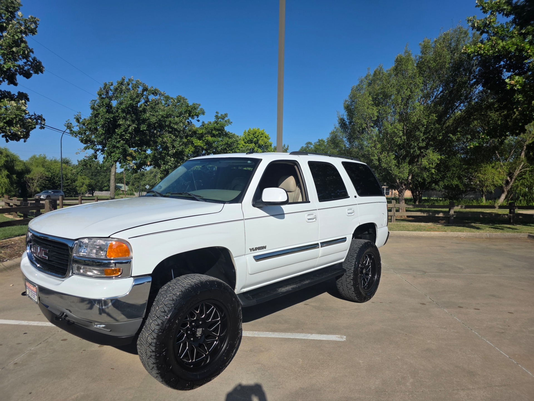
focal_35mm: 23
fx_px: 355
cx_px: 267
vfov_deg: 58.9
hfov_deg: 73.9
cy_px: 200
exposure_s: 1/7944
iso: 80
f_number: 1.7
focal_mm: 6.3
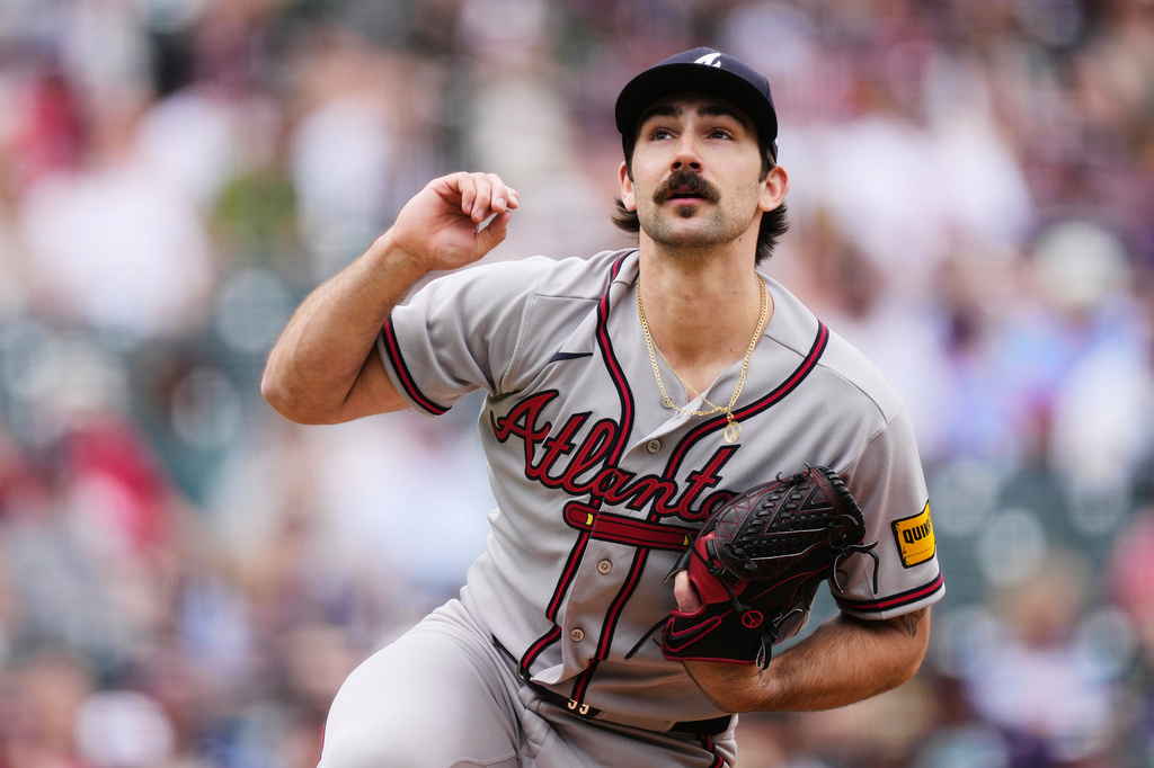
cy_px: 384
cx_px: 577
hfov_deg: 2.3
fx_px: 28839
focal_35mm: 900
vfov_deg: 1.5
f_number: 4
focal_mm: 600
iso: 400
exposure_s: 1/1600
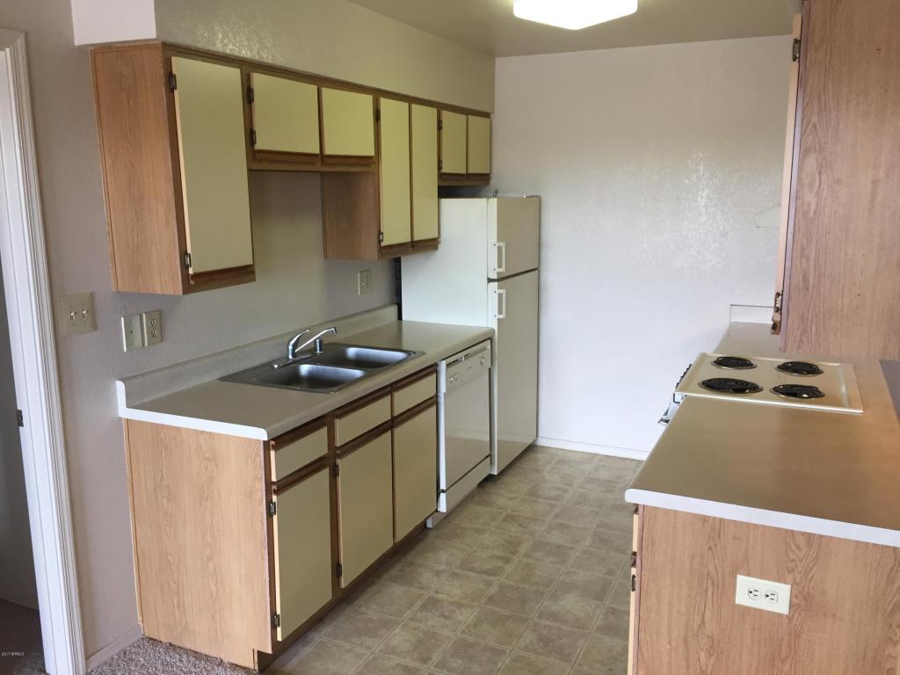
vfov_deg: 48.2
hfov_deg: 61.7
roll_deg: -0.8
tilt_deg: -11.5
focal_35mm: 29
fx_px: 754
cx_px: 450
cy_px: 338
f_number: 2.2
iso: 40
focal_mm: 4.15
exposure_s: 1/30
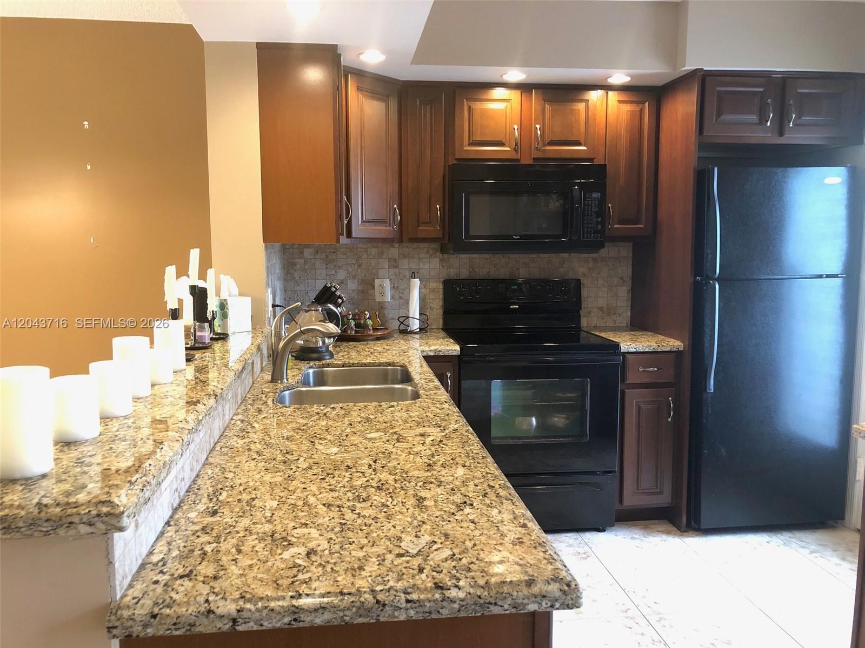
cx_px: 432
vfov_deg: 49.7
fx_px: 700
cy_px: 324
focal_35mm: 28
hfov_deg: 63.4
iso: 100
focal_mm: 3.99
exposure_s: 1/13
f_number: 1.8
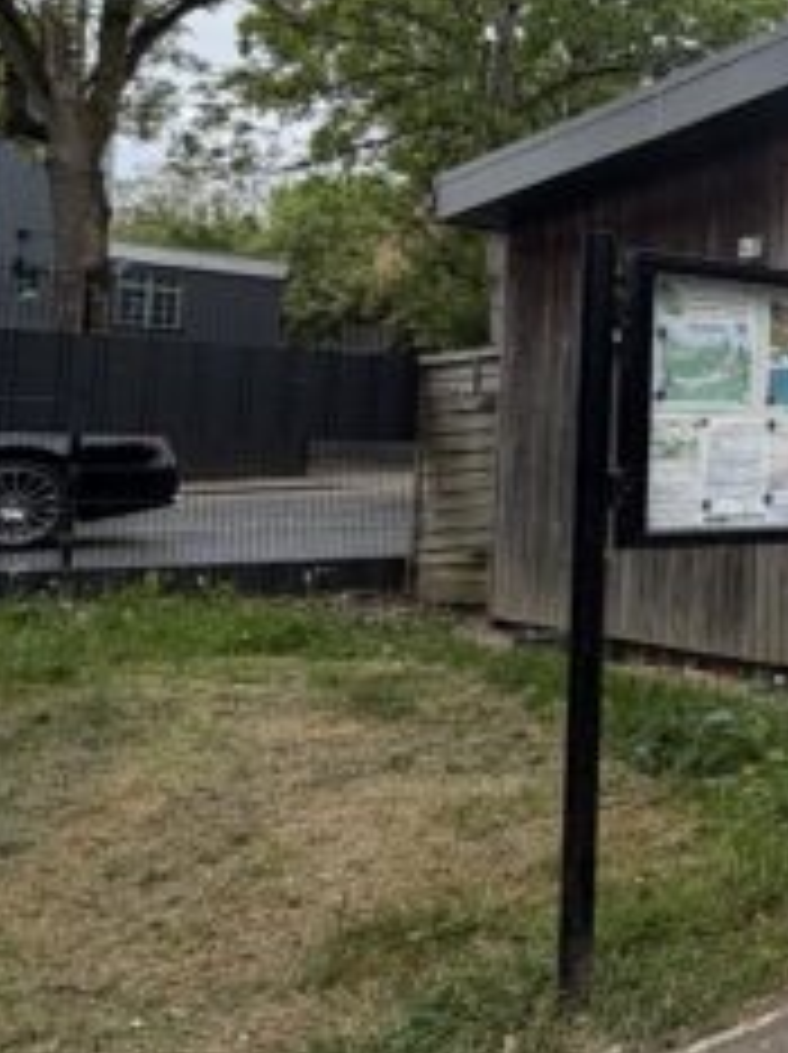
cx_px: 1243
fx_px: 1399
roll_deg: -1.3
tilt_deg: +3.6
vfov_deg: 40.9
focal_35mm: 46
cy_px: 378
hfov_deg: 23.6
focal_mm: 2.22
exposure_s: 1/770
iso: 25
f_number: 2.2
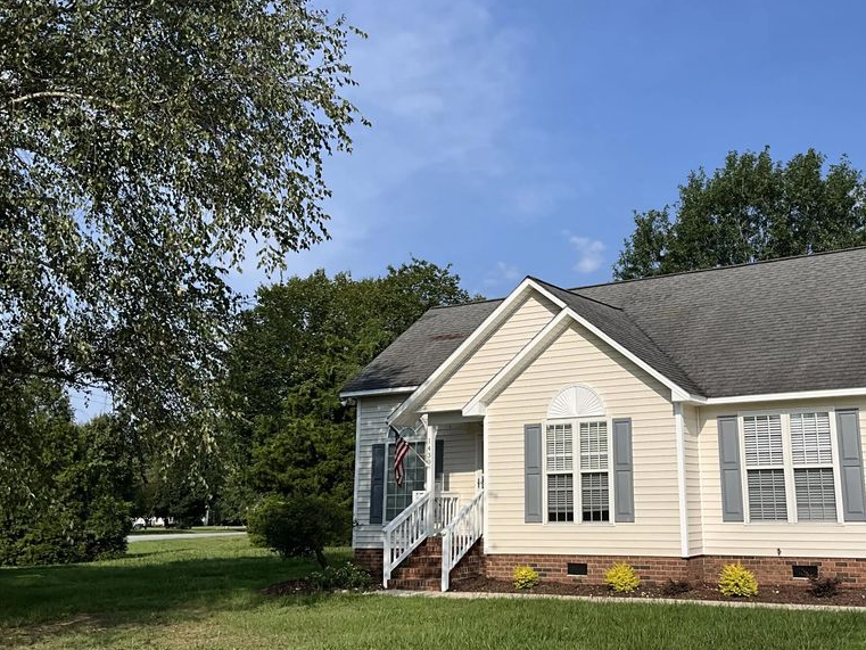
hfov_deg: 47.3
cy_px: 306
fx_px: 976
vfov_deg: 36.8
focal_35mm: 39
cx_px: 561
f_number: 1.8
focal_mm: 3
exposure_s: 1/2801
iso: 25
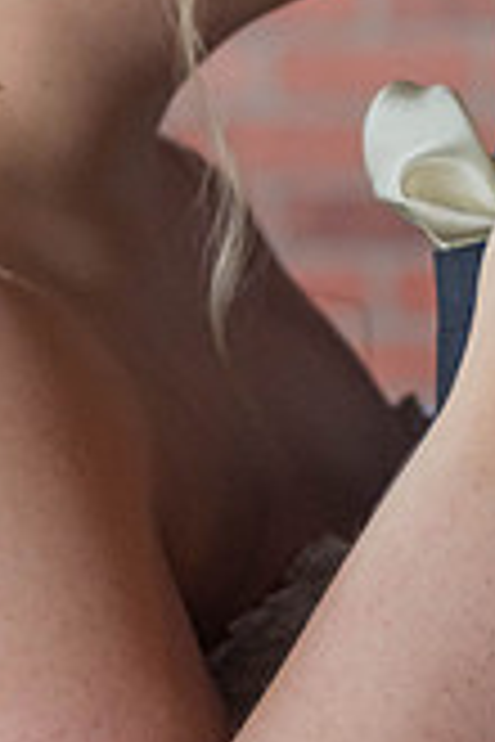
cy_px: 121
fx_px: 4207
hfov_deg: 6.7
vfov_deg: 10.1
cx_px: 297
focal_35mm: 204
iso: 1000
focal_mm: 50
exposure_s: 1/160
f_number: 2.8
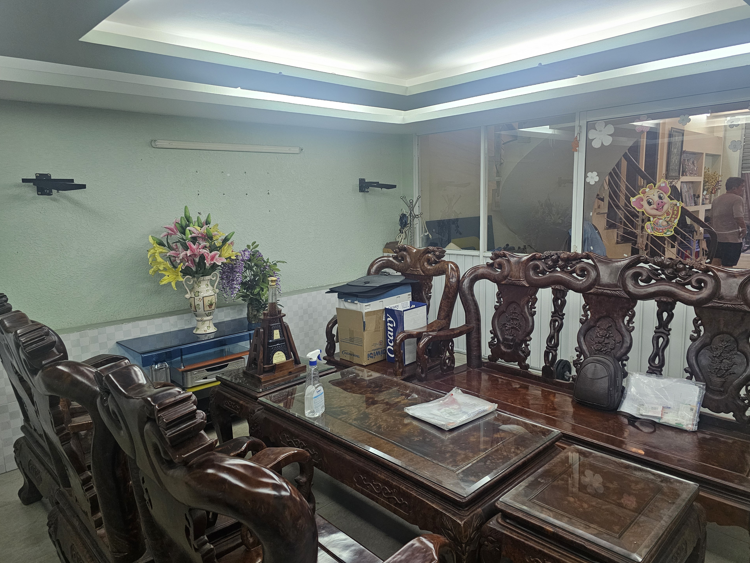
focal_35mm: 24
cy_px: 271
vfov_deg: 56.8
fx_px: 520
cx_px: 377
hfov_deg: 71.6
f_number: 1.7
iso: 400
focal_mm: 6.3
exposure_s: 1/100
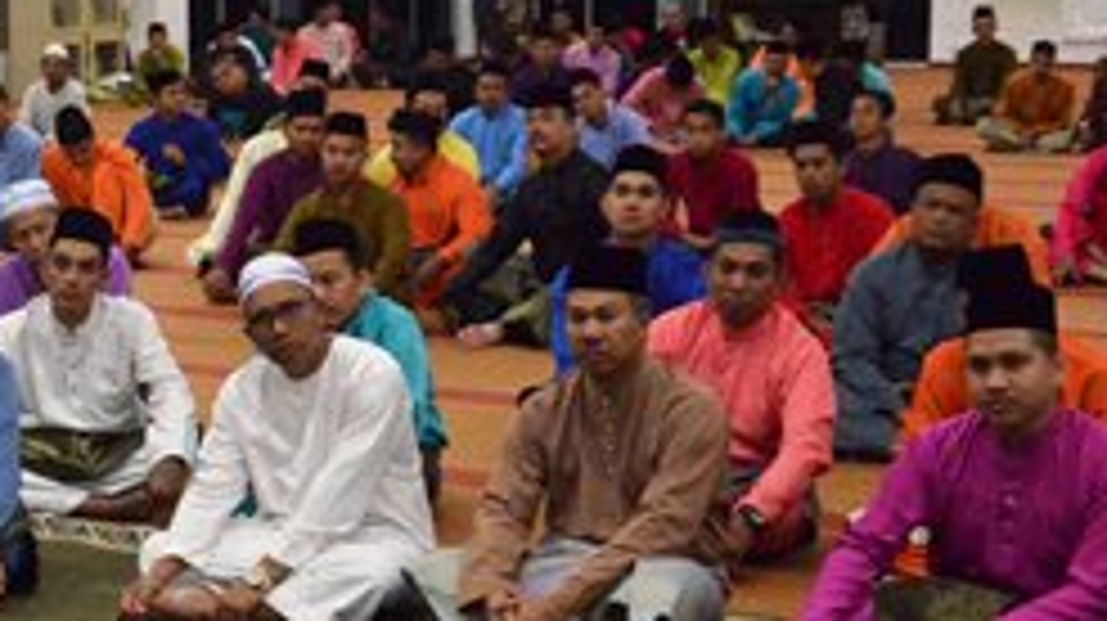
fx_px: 2875
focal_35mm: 98
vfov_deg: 12.3
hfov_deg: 21.0
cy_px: 428
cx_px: -32
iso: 4000
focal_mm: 24
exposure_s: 1/80
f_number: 4
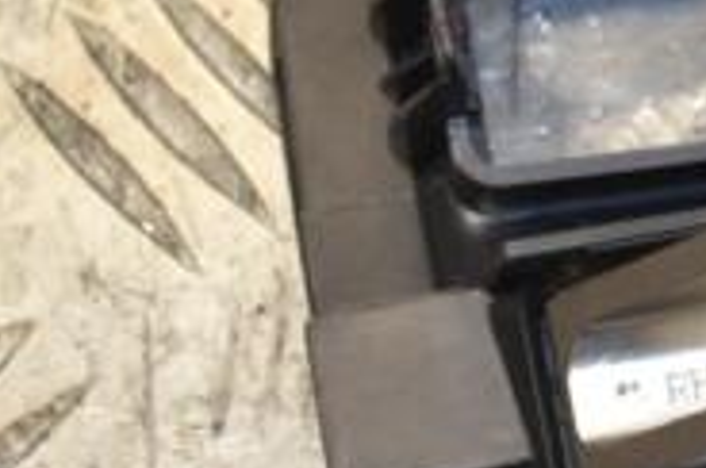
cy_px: 88
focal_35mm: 270
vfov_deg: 5.1
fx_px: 5279
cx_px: 1140
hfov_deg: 7.5
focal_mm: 55
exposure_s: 1/60
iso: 400
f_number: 5.6
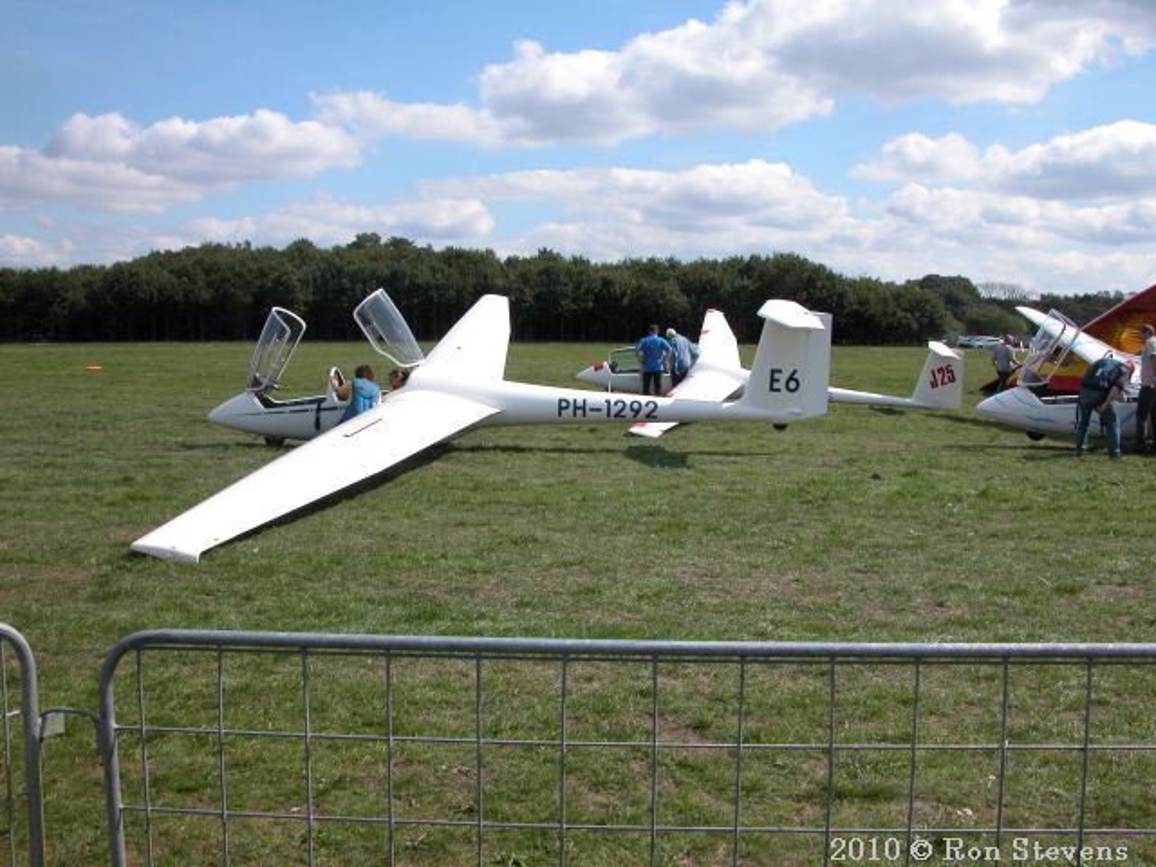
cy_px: 434
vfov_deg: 40.7
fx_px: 1169
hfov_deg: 52.6
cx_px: 578
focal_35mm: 35
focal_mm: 8.9
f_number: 6.3
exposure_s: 1/355
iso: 100
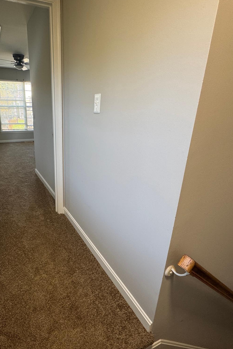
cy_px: 177
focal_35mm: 20
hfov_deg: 60.4
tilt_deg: -19.1
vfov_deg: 84.0
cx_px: 77
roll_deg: -0.7
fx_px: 194
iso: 125
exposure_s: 1/99
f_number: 2.2
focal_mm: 2.22
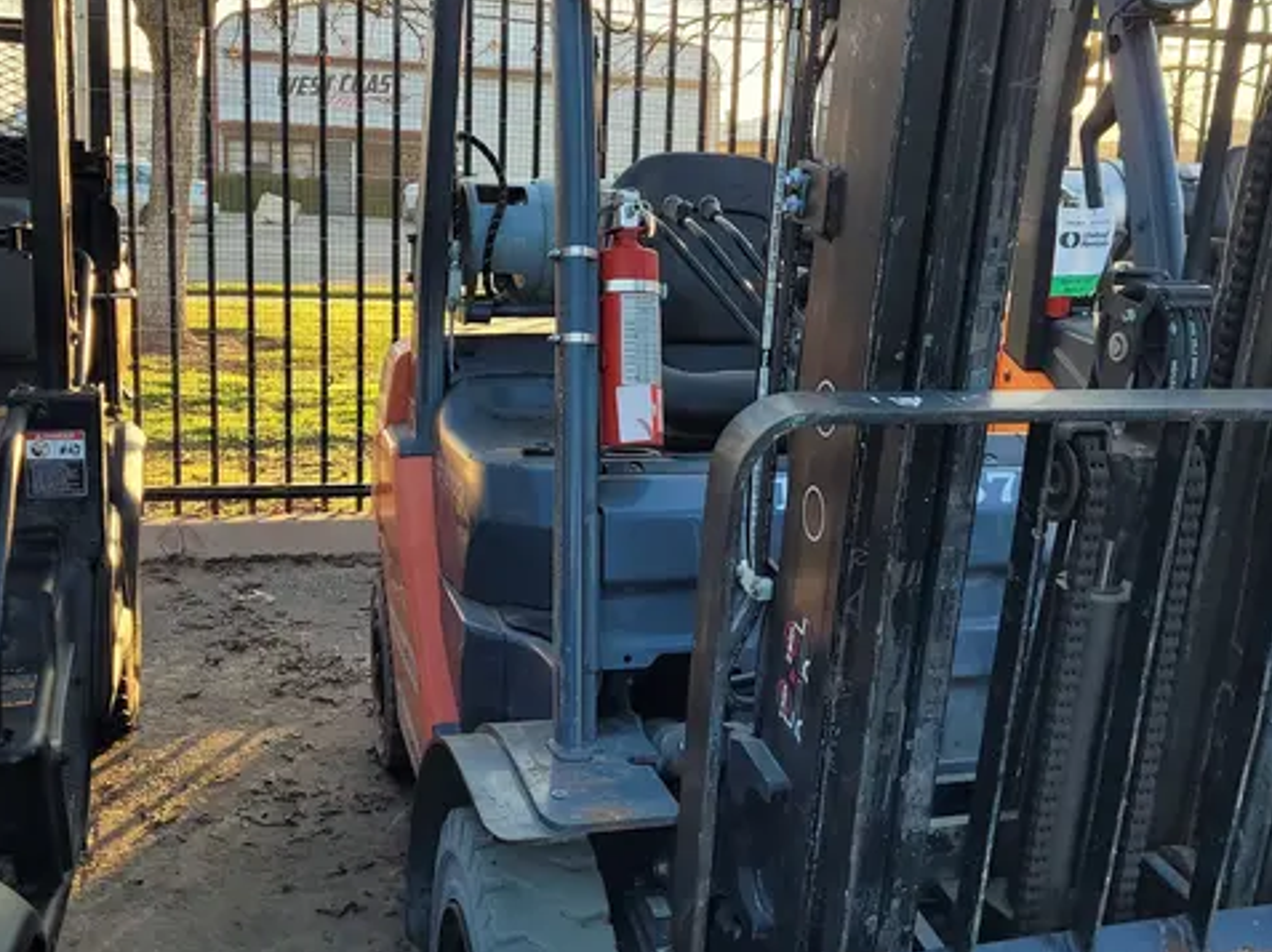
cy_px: 393
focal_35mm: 40
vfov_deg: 35.8
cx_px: 643
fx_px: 1469
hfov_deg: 46.8
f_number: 1.8
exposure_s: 1/252
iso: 40
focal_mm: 5.4
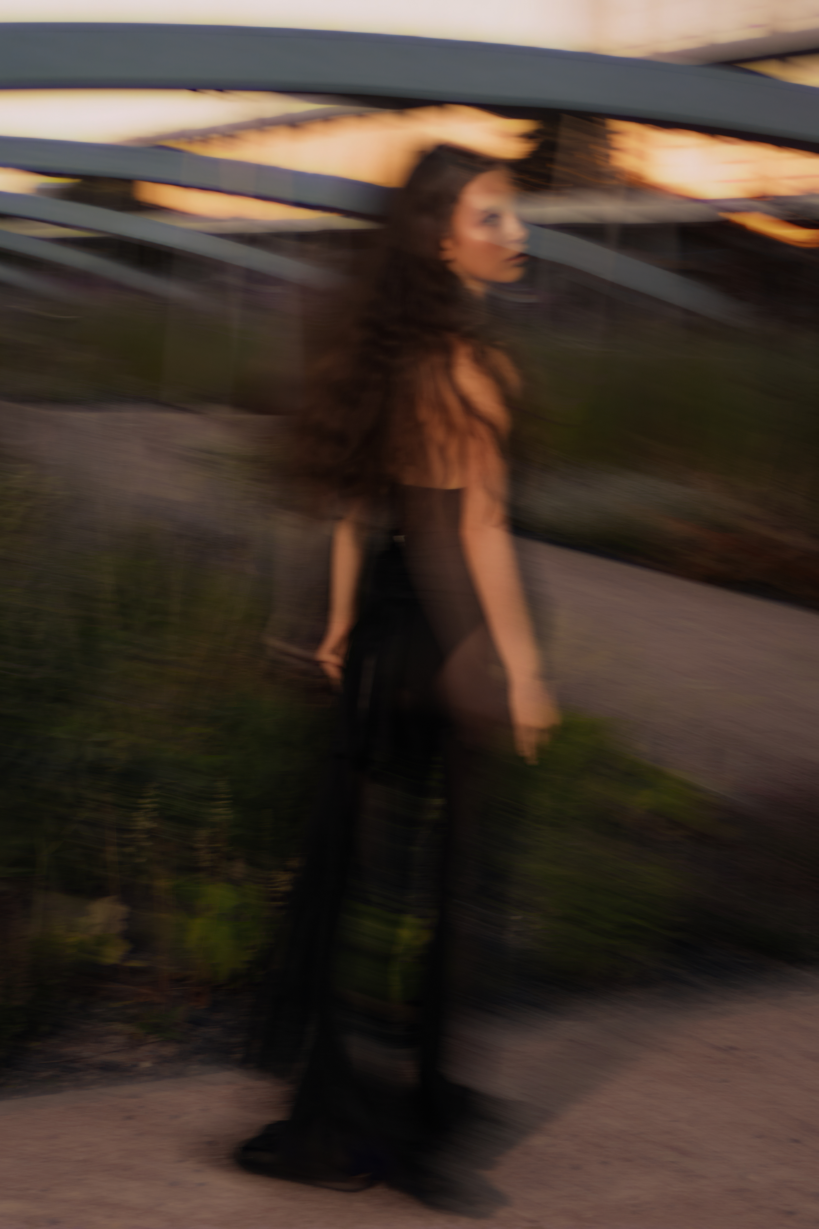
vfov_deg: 36.2
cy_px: 614
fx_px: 1877
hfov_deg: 24.6
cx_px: 410
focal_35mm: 55
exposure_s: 1/13
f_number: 10
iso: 400
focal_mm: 55
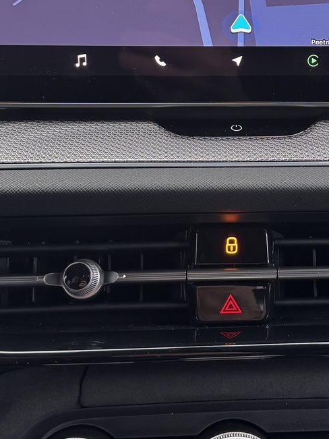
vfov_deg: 32.2
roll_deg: -3.2
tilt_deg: -16.7
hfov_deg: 24.5
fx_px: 748
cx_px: 251
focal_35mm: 59
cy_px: 121
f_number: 1.78
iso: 200
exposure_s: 1/48
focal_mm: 6.76
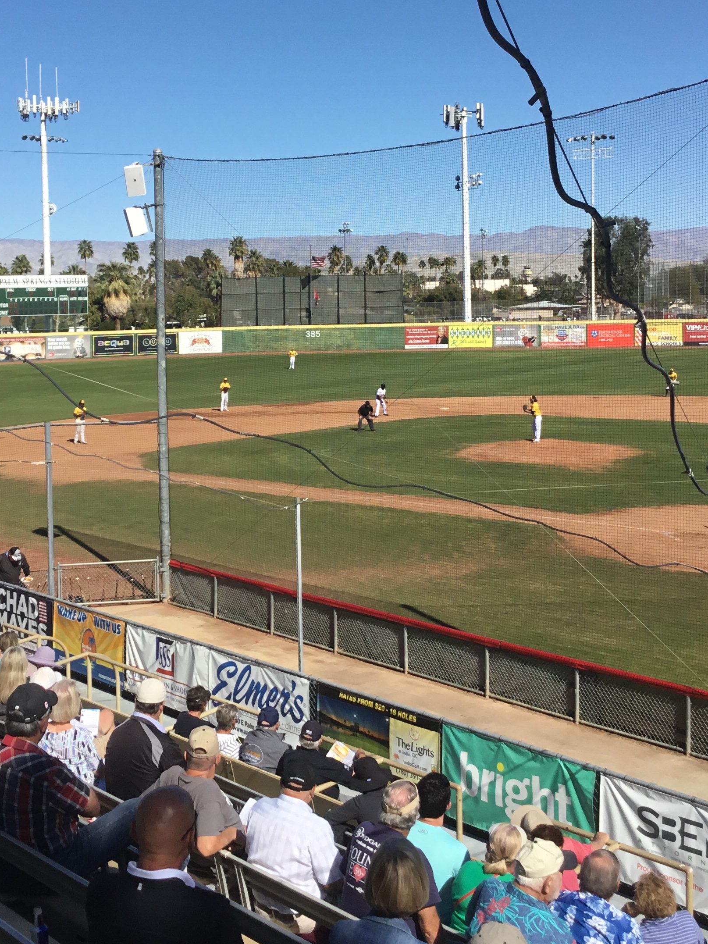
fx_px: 1282
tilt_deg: -1.9
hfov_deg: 30.8
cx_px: 301
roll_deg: +2.5
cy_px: 357
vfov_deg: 40.2
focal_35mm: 47
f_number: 2.4
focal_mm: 3.3
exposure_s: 1/1942
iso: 25
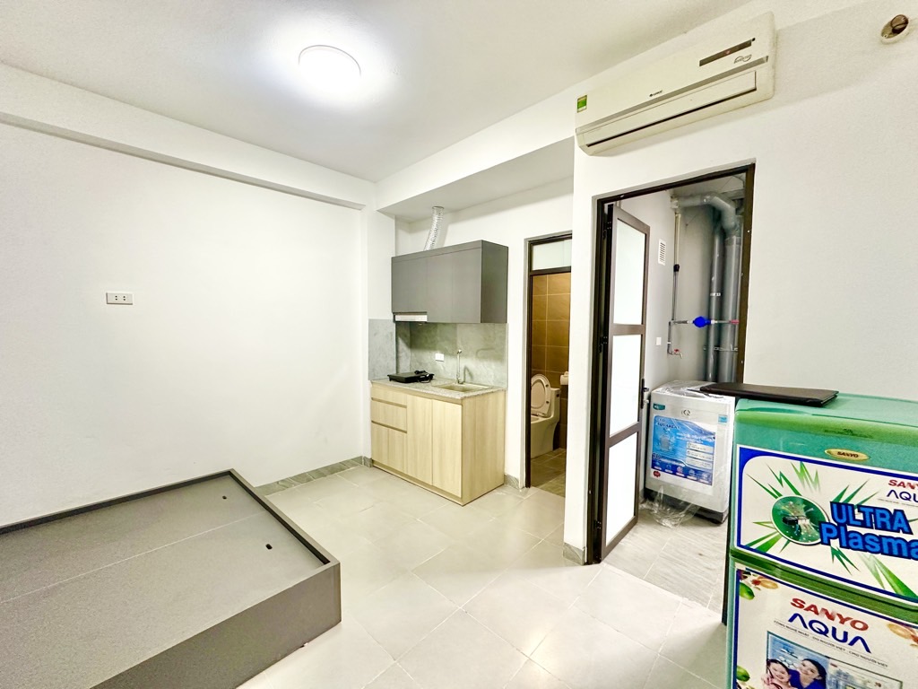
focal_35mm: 14
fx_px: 371
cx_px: 459
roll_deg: -0.9
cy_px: 344
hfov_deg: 102.1
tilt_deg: -3.2
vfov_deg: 85.7
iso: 250
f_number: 2.2
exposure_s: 1/100
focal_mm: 2.22
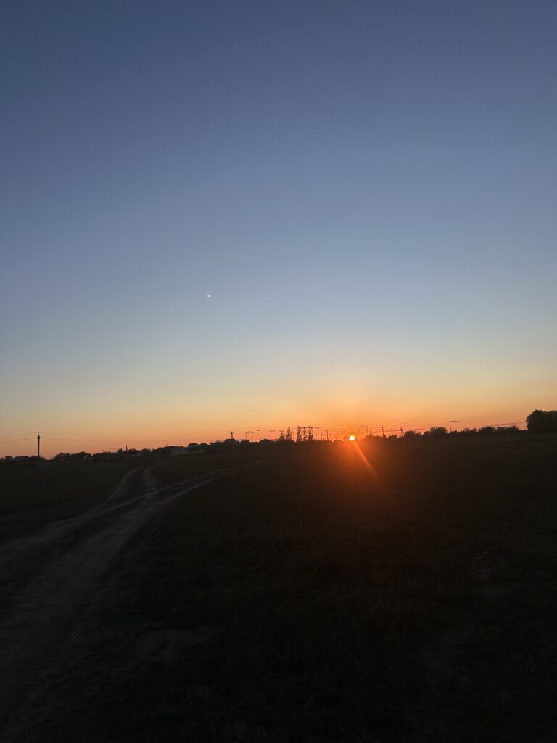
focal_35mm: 24
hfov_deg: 56.8
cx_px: 278
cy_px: 372
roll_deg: +2.8
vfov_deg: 71.6
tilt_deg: +9.7
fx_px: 515
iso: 80
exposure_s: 1/2882
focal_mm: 6.86
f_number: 1.78
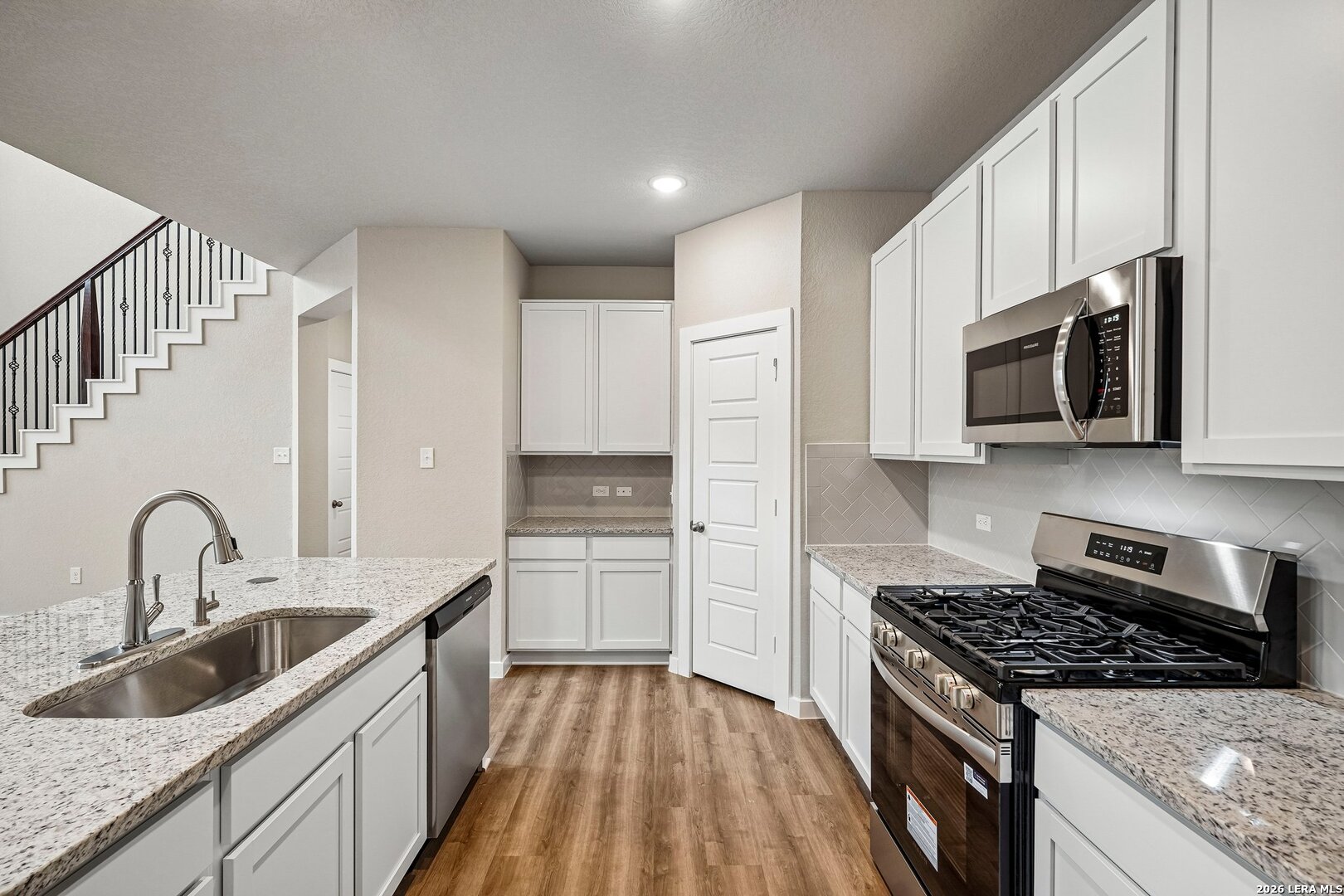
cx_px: 672
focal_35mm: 16
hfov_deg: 95.0
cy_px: 448
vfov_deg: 72.1
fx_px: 616
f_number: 8
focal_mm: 16.5
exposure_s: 1/30
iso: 400
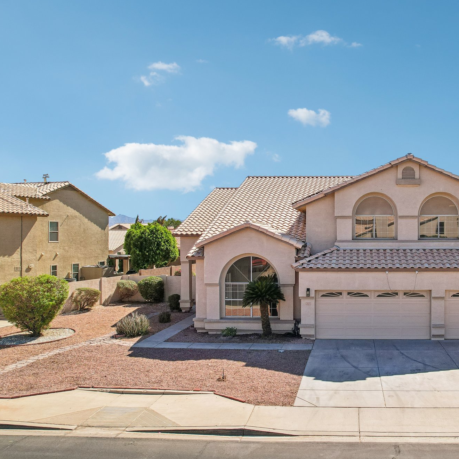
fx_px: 435
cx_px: 343
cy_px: 232
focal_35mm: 29
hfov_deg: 53.2
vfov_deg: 55.6
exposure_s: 1/180
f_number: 2.8
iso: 100
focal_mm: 8.4
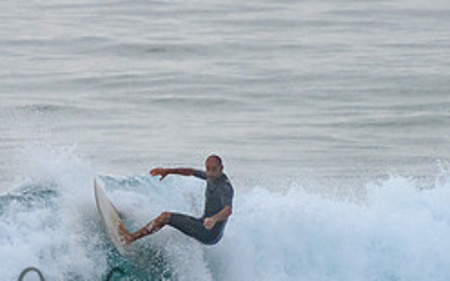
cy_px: 149
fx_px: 15281
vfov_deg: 1.1
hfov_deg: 1.7
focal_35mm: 1246
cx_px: 103
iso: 500
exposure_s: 1/1250
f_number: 5.6
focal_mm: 380
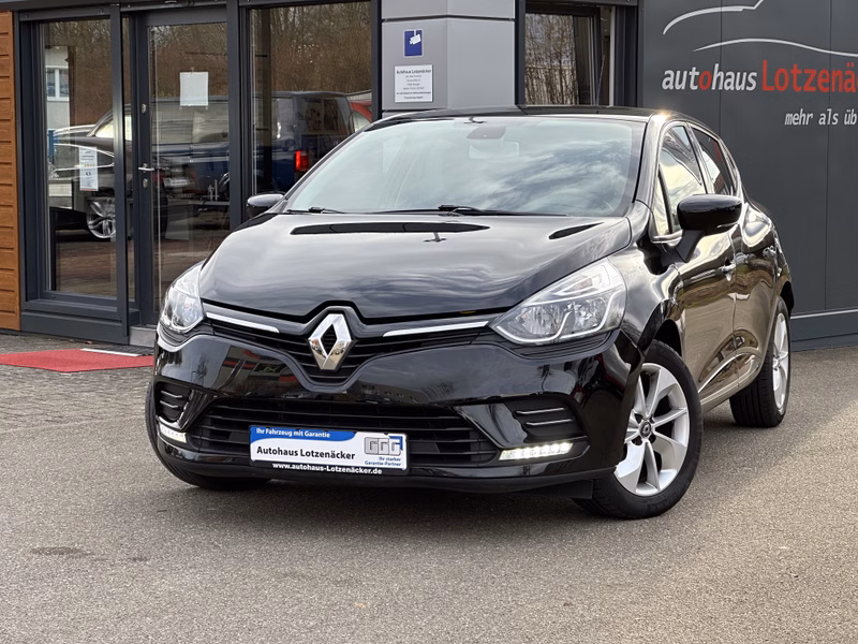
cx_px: 429
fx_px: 1909
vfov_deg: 19.1
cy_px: 322
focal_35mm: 77
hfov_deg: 25.3
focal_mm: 9
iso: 32
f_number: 2.8
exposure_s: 1/151
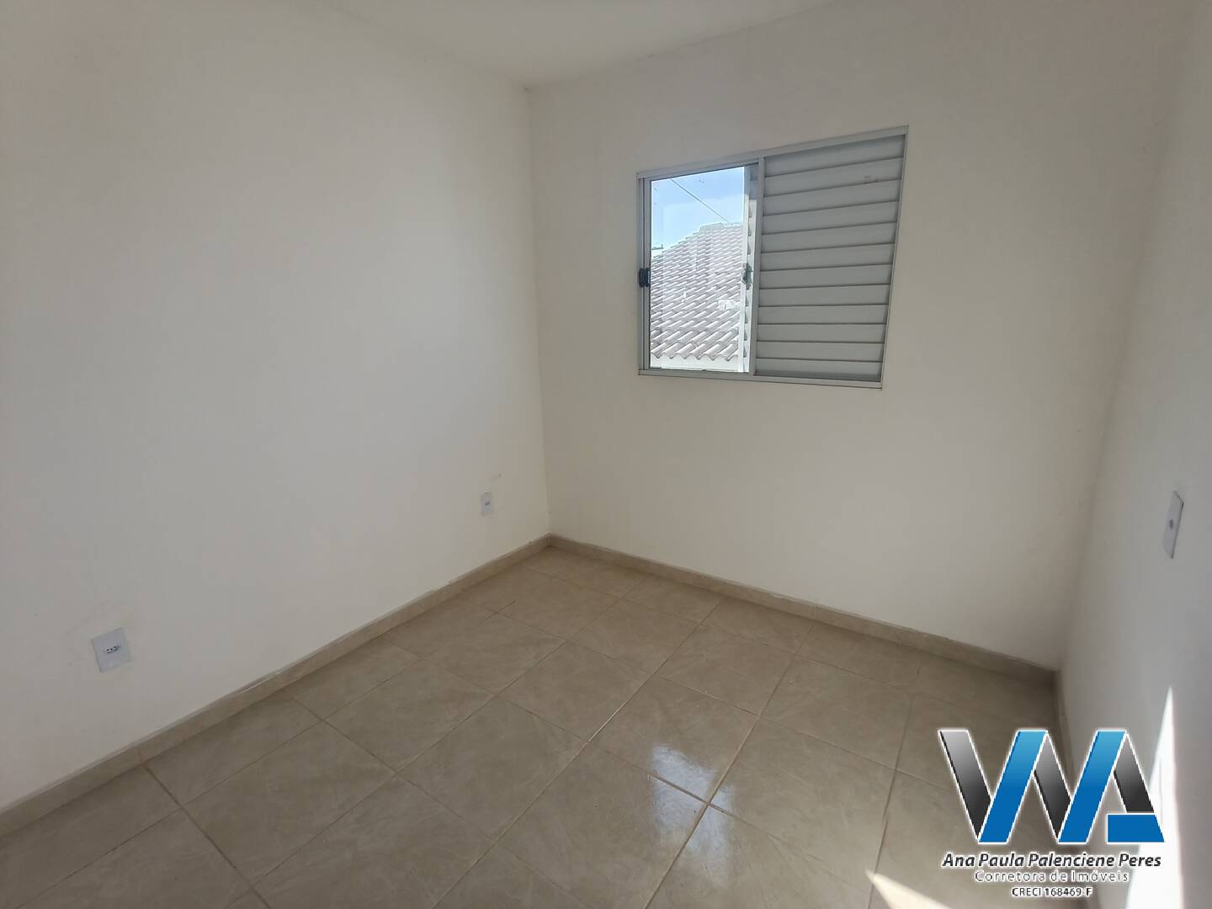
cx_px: 606
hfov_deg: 98.2
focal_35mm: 15
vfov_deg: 81.7
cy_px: 454
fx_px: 525
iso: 50
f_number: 2.2
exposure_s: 1/120
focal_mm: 1.67
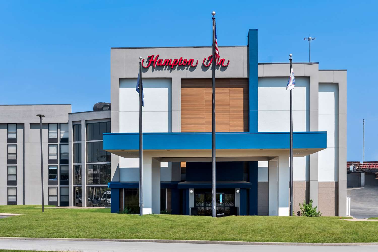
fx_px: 788
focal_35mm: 75
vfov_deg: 18.2
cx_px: 189
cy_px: 126
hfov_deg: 27.0
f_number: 7.1
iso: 100
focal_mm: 75
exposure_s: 1/500
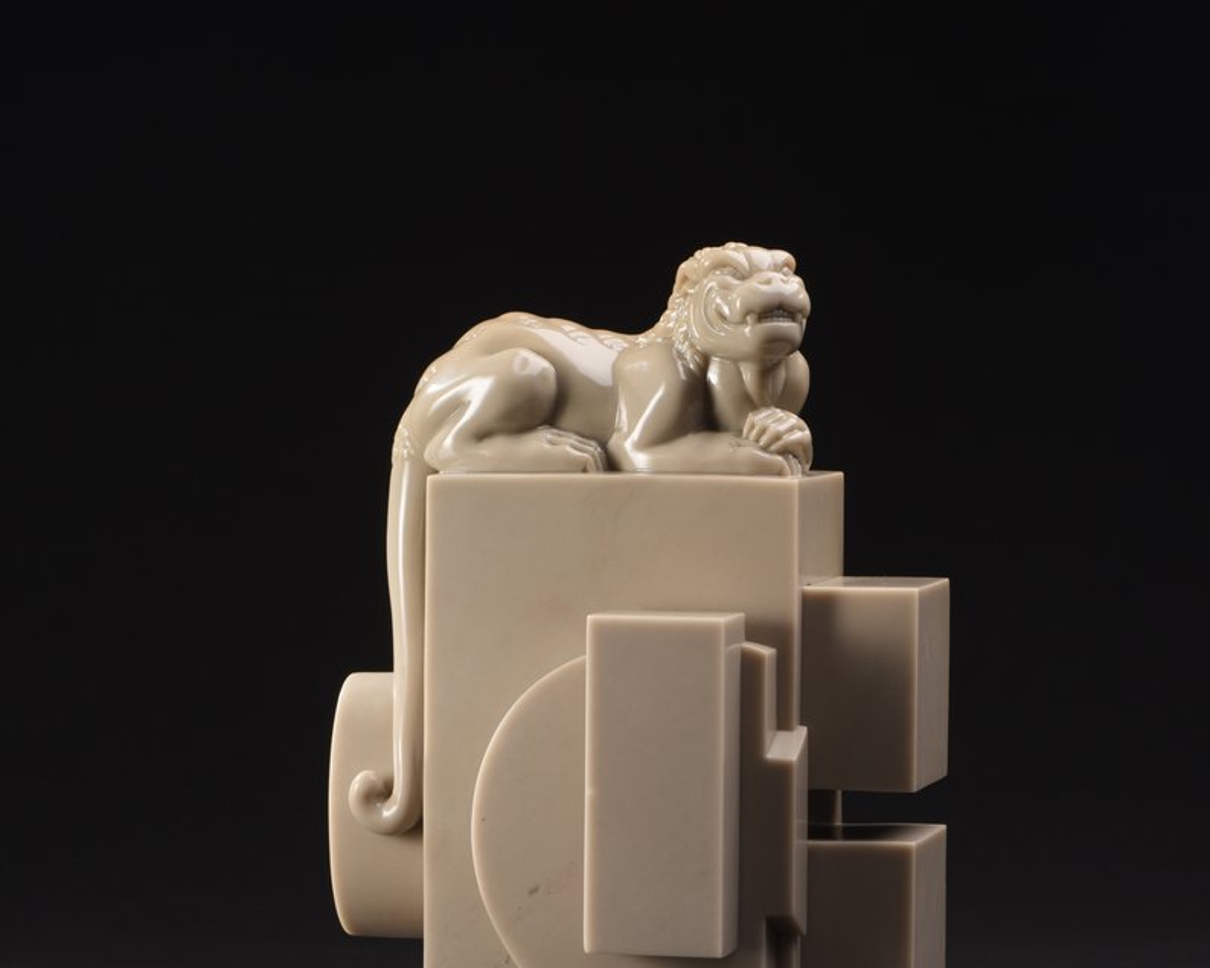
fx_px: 5335
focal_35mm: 149
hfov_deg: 12.9
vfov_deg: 10.4
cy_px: 495
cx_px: 608
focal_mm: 105
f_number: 14
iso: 125
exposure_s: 1/125
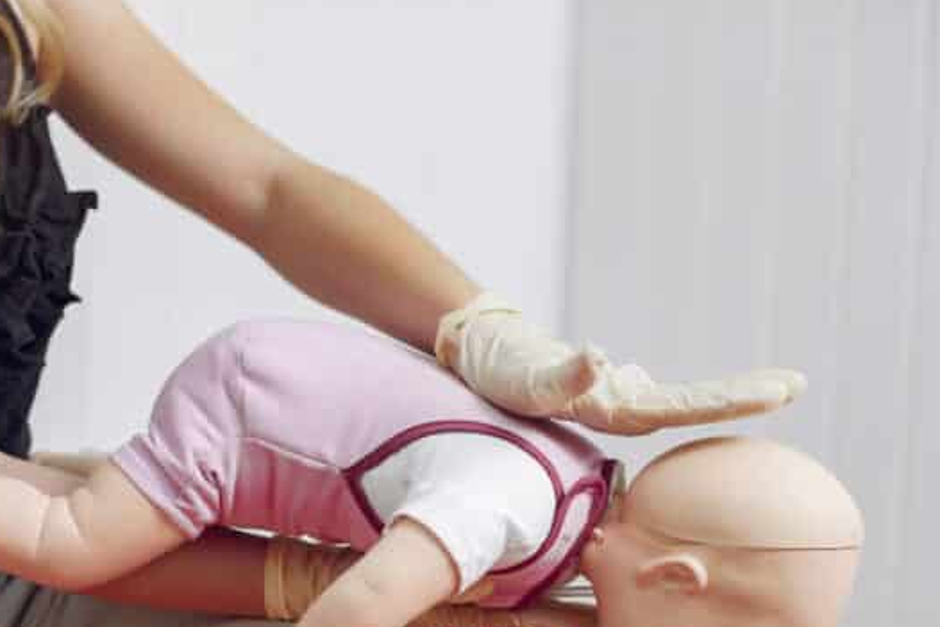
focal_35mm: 73
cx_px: 379
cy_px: 453
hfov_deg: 27.6
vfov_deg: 18.6
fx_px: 1907
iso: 500
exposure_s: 1/250
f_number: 2.5
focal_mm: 50
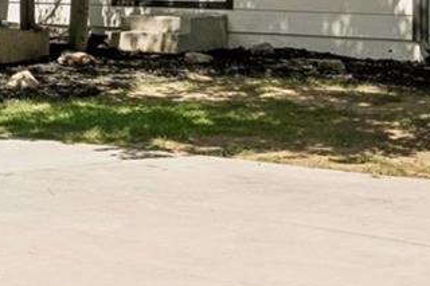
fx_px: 1552
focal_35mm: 130
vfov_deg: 10.4
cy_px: -58
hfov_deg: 14.6
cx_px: -230
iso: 400
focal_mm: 26
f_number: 9
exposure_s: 1/800
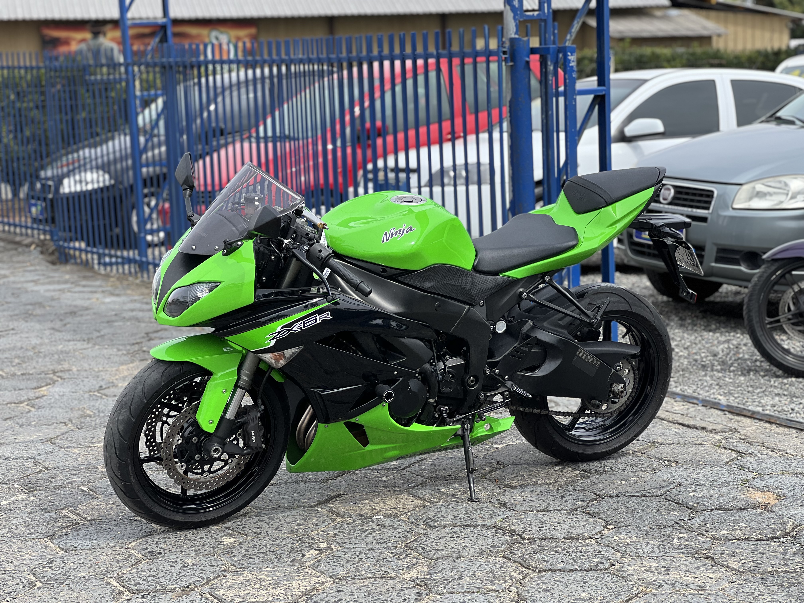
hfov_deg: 25.3
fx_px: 1788
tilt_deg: -7.0
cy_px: 302
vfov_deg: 19.1
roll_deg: +1.5
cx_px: 402
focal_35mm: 77
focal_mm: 9
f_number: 2.8
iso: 32
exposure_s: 1/314
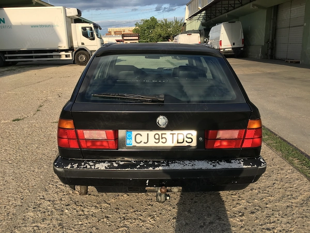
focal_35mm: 29
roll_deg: +1.6
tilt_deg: -14.3
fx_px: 260
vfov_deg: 48.2
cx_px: 155
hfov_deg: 61.7
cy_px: 116
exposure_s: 1/712
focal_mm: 4.15
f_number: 2.2
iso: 25
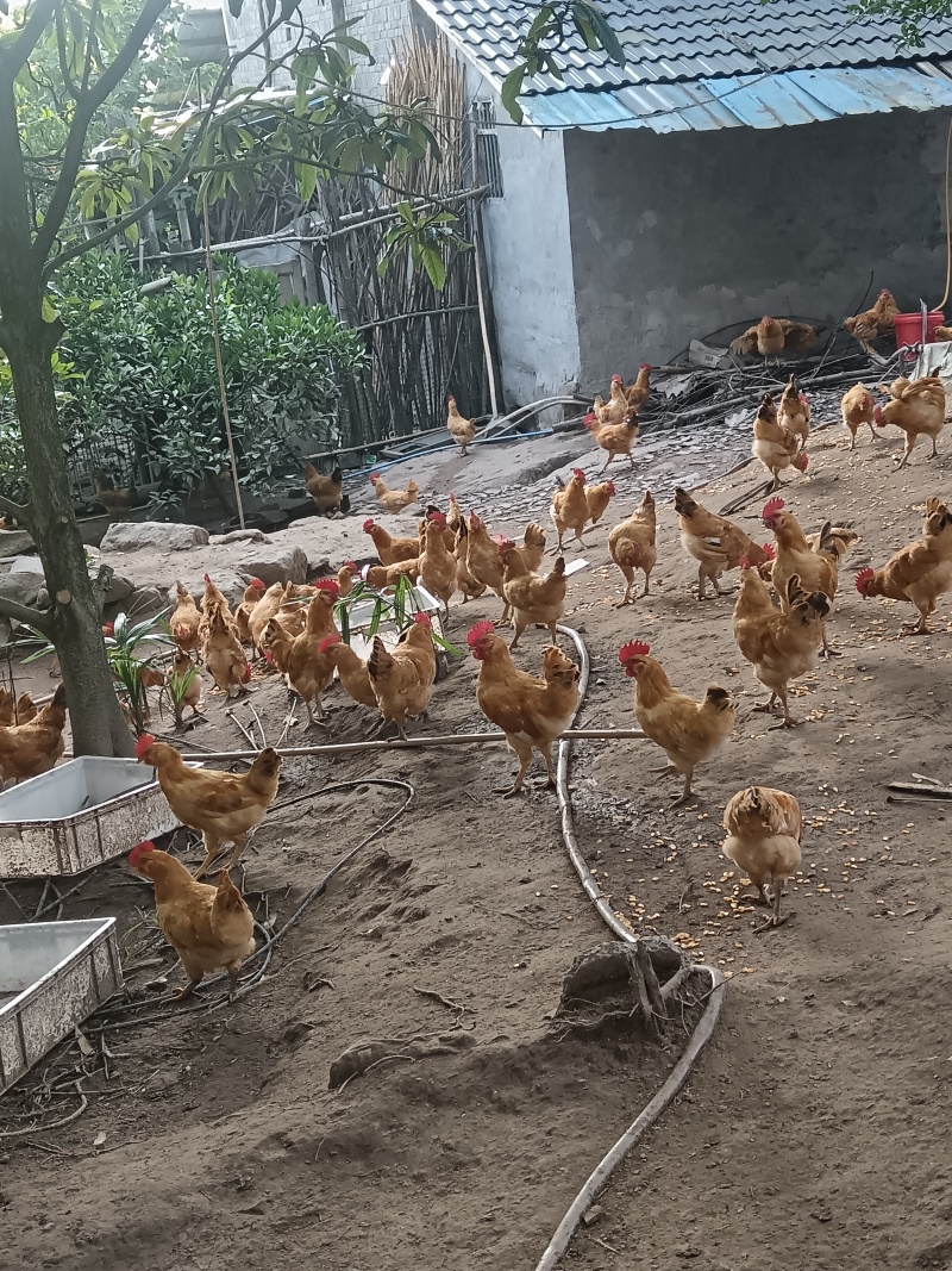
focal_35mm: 54
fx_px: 1981
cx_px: 476
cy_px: 636
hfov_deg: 27.0
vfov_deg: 35.5
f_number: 1.9
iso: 336
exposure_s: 1/100
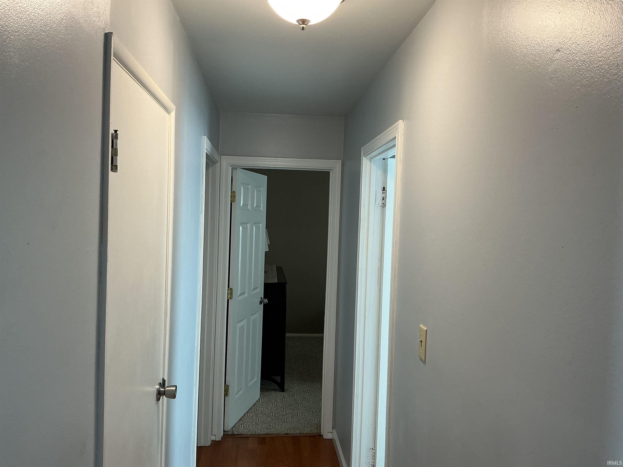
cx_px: 312
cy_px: 234
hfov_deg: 61.7
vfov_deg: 48.2
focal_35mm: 29
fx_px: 522
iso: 50
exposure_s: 1/60
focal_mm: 3
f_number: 1.8
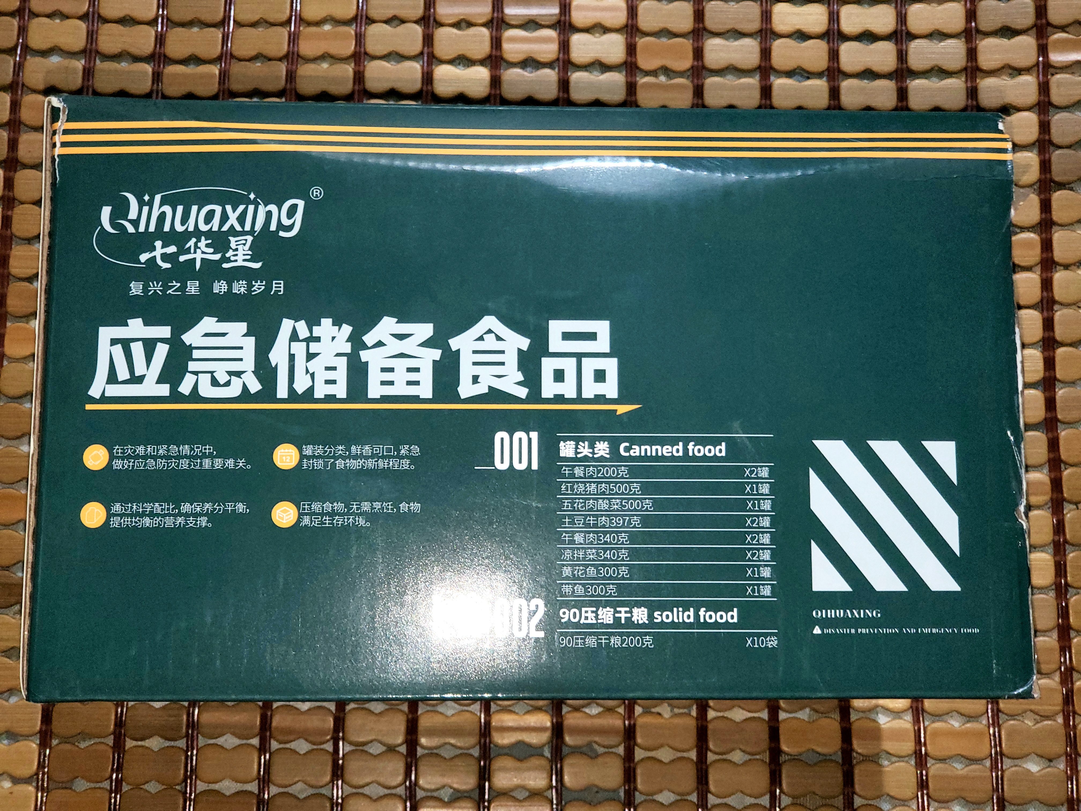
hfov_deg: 36.8
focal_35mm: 52
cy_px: 406
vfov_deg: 28.0
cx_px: 540
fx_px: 1624
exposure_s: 1/11
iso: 200
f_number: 2.4
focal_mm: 6
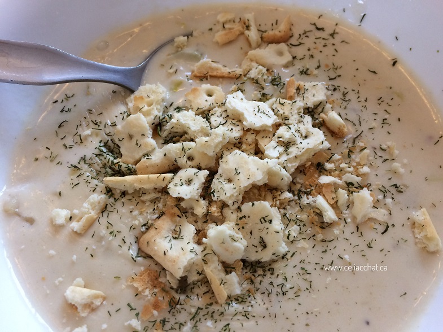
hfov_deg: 61.7
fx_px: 371
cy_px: 166
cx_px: 222
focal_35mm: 29
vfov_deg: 48.2
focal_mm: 4.15
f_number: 2.2
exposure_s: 1/30
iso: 64
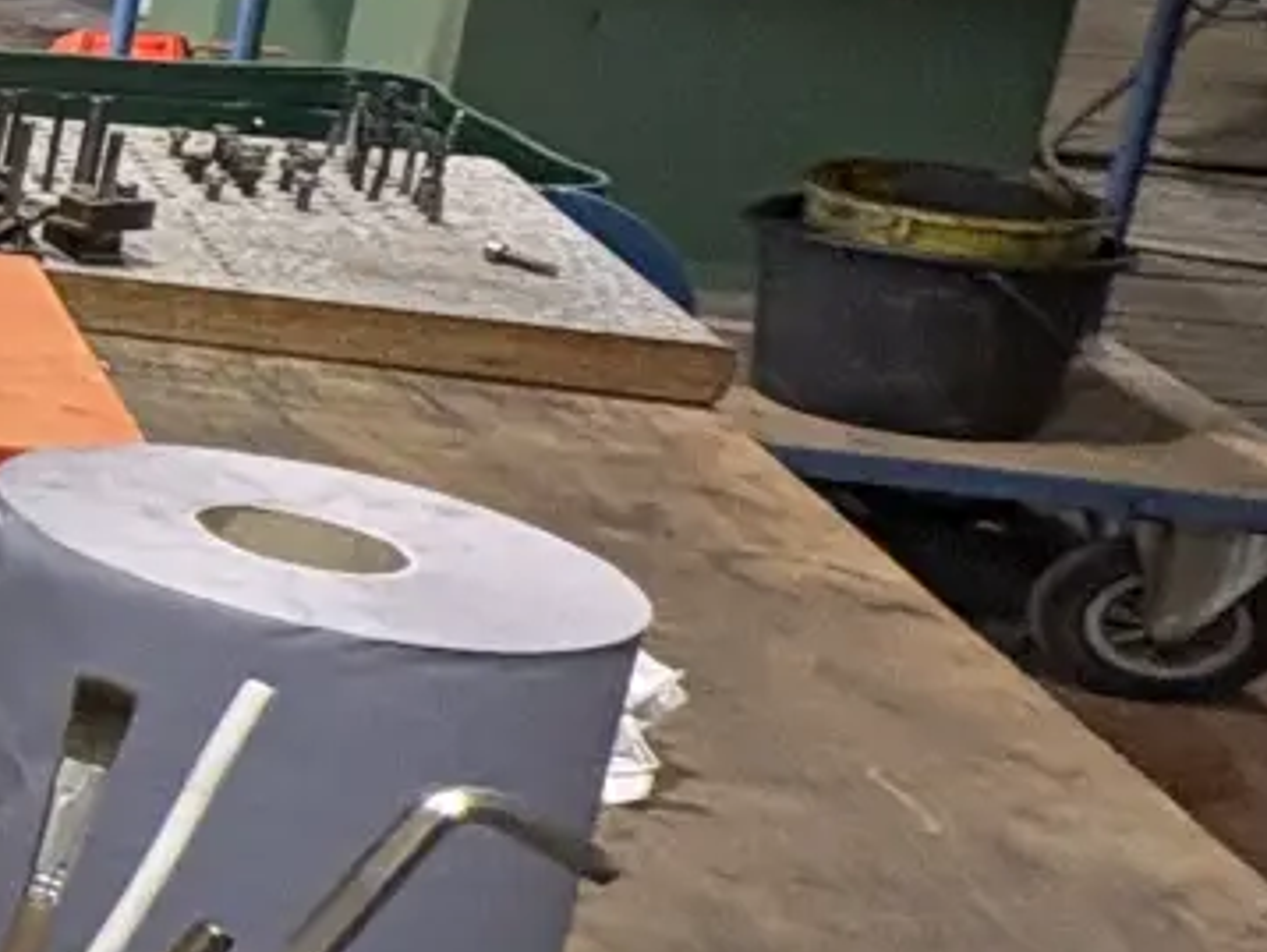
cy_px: 117
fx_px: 2747
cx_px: -2085
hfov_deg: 13.5
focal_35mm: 75
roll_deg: +0.7
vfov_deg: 19.3
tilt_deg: -15.5
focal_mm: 2.22
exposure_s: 1/66
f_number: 2.2
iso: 250
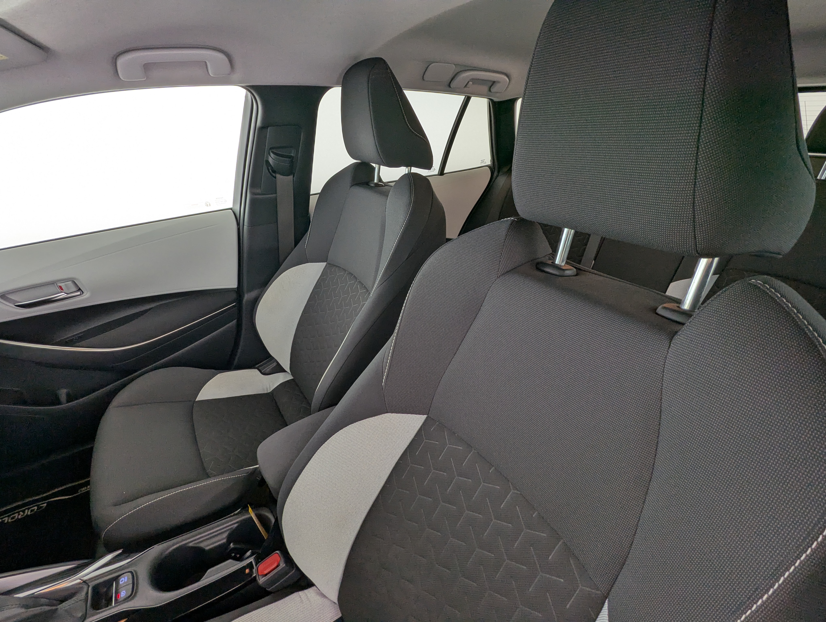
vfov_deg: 78.2
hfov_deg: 94.4
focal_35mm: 16
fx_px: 382
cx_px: 413
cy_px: 311
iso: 94
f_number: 2.2
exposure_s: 1/62.2
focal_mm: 2.35
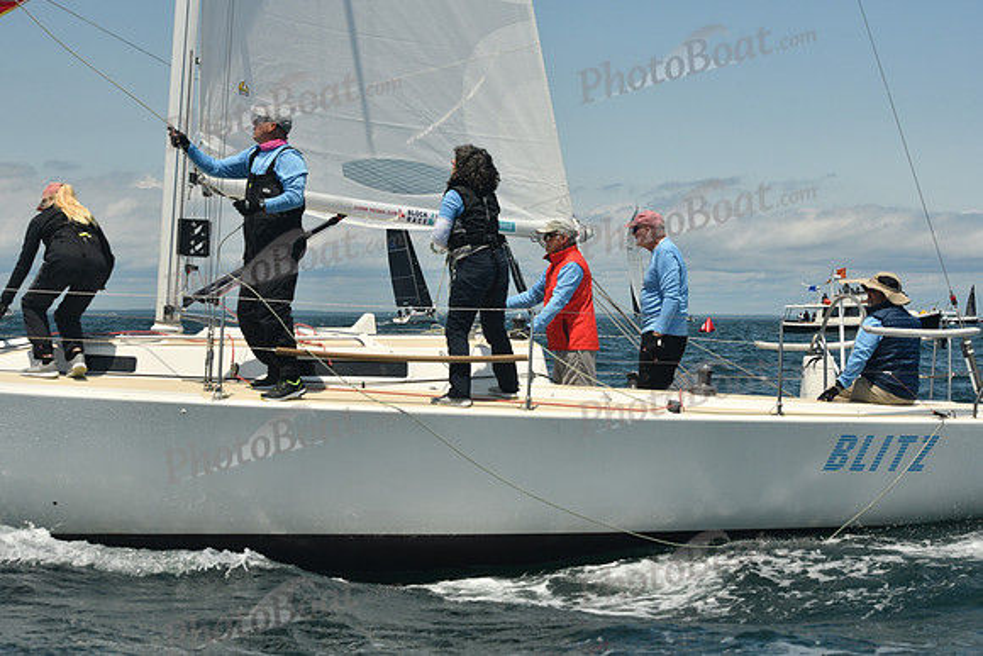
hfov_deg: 28.8
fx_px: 1912
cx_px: 492
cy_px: 328
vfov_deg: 19.5
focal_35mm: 70
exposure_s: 1/640
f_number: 9
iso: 320
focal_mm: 70
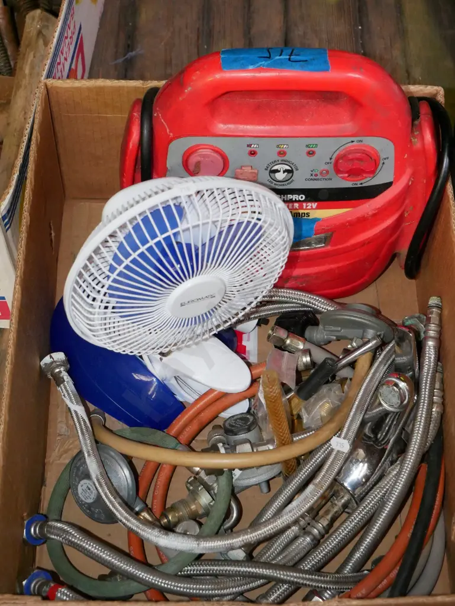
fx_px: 981
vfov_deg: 34.3
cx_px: 228
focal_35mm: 56
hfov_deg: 26.1
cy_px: 303
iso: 3200
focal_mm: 28
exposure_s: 1/80
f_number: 4.7
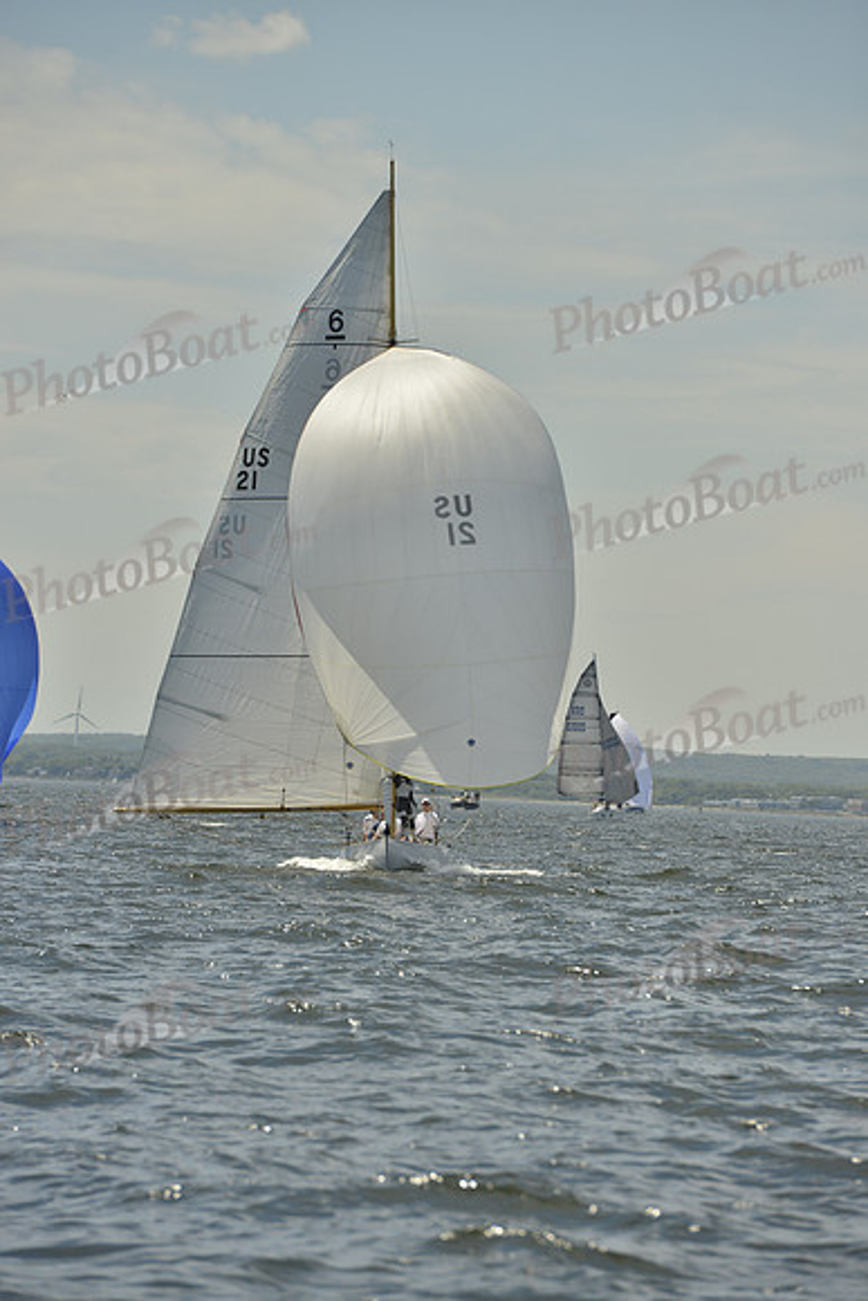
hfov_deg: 6.9
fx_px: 7228
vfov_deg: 10.3
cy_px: 650
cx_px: 434
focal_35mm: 200
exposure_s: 1/1600
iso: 280
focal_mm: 200
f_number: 9
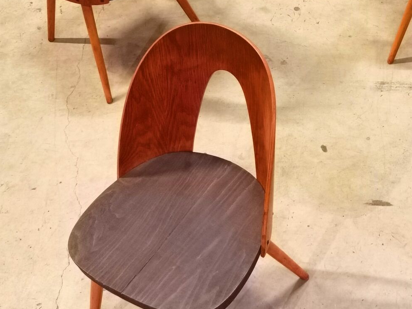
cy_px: 103
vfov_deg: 22.5
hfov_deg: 29.0
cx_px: 343
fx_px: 773
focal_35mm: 65
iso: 640
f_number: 1.9
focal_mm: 6.71
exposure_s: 1/20
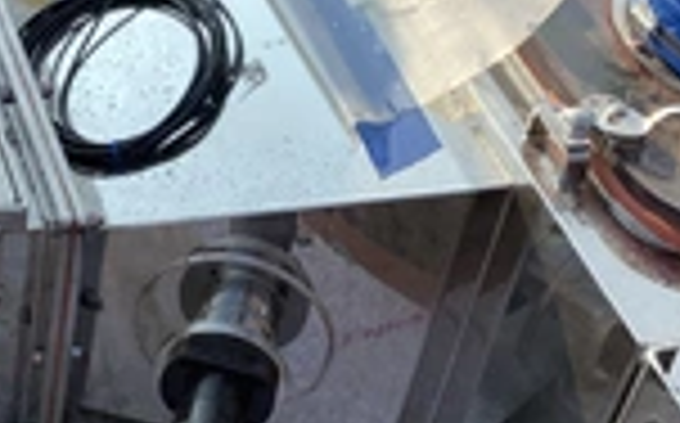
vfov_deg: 15.0
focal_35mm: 87
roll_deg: -8.1
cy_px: 238
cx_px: 369
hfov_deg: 23.8
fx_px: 1611
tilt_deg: -44.0
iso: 25
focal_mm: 3.3
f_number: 2.4
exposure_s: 1/646
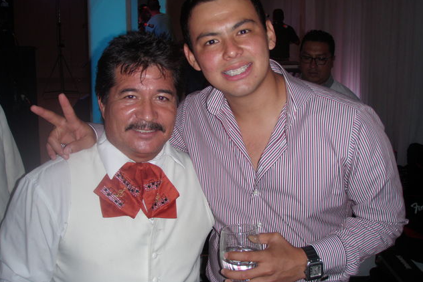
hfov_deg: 48.4
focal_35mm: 40
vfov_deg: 33.4
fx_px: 470
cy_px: 126
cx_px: 211
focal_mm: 6.7
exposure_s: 1/30
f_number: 3.5
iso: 100
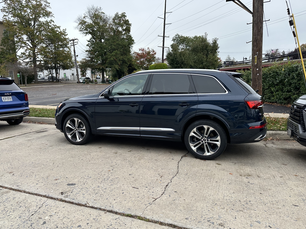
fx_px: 221
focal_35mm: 25
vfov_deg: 54.9
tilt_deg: -9.8
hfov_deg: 69.4
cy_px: 119
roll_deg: +0.1
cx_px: 153
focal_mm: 6.86
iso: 64
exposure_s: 1/189
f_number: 1.78
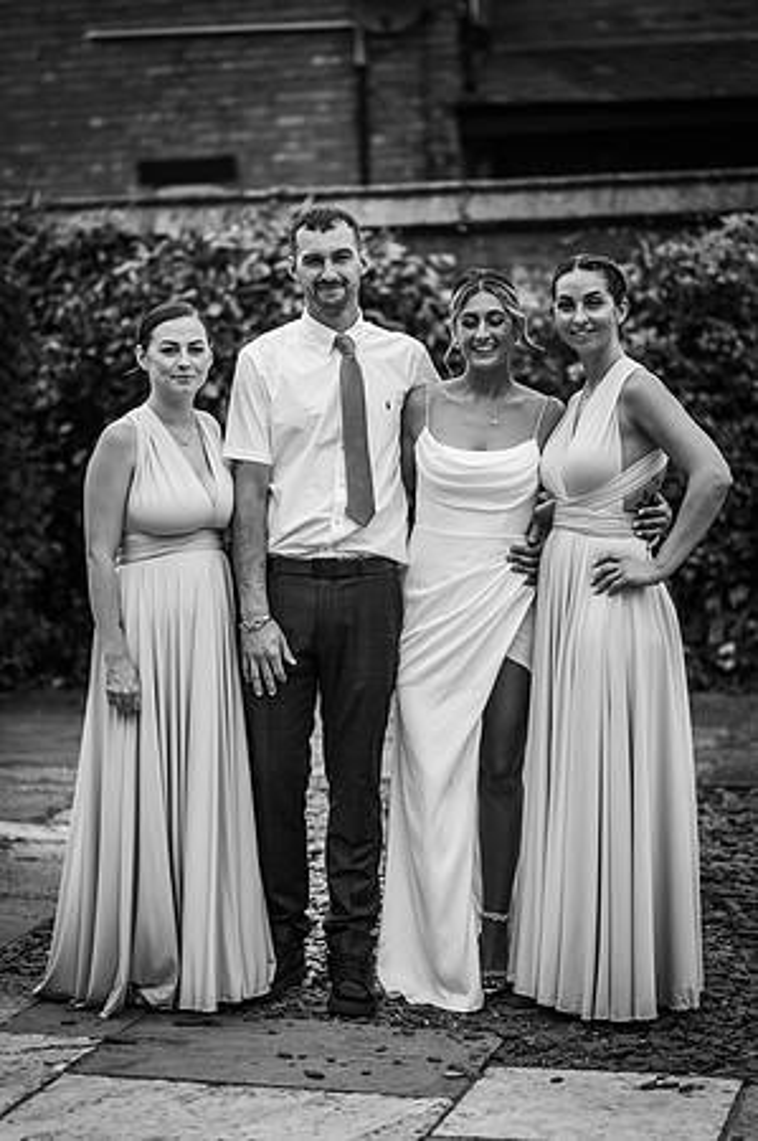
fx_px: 2691
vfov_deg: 23.9
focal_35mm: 85
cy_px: 570
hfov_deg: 16.0
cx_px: 379
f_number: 2.2
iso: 100
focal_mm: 85
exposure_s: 1/1250
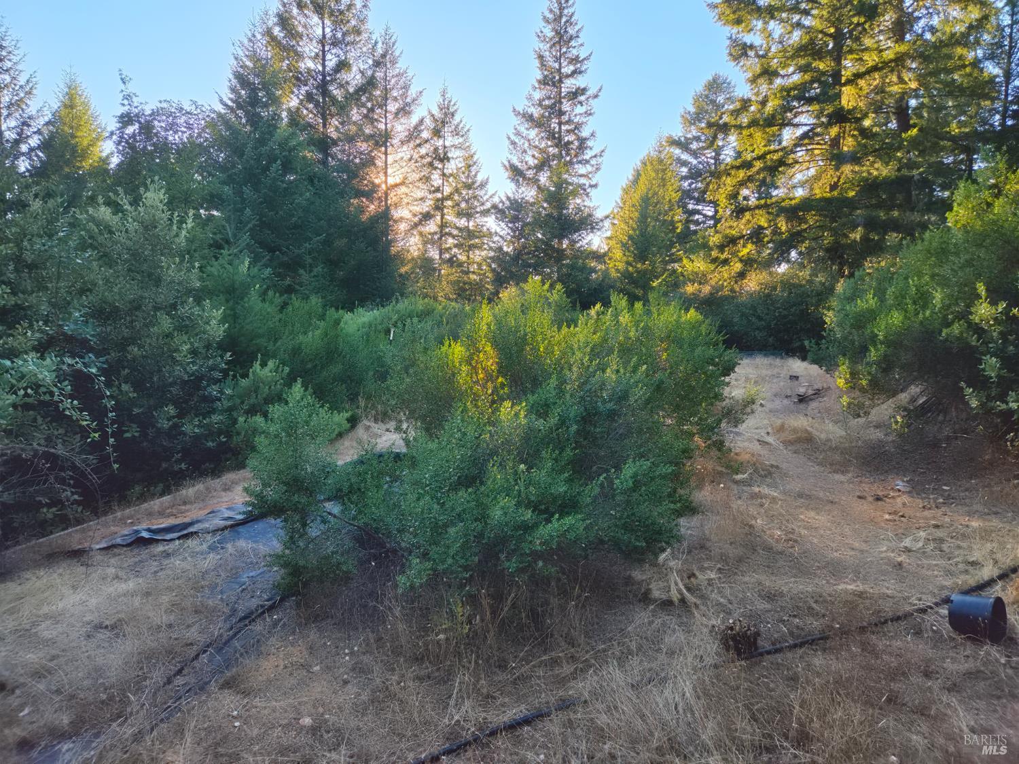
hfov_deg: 73.9
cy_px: 382
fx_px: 677
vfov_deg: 58.9
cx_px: 510
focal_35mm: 23
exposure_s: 1/986
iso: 50
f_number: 1.8
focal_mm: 5.4
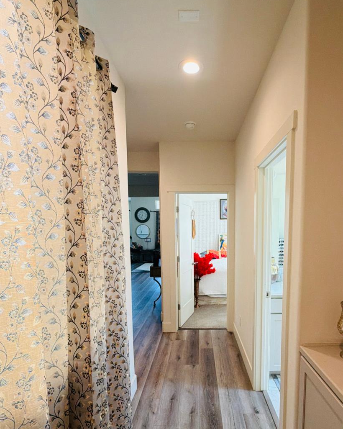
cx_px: 201
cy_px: 254
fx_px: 254
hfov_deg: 67.6
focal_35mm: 20
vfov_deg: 79.6
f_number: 2.2
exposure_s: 1/120
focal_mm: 2.22
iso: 200
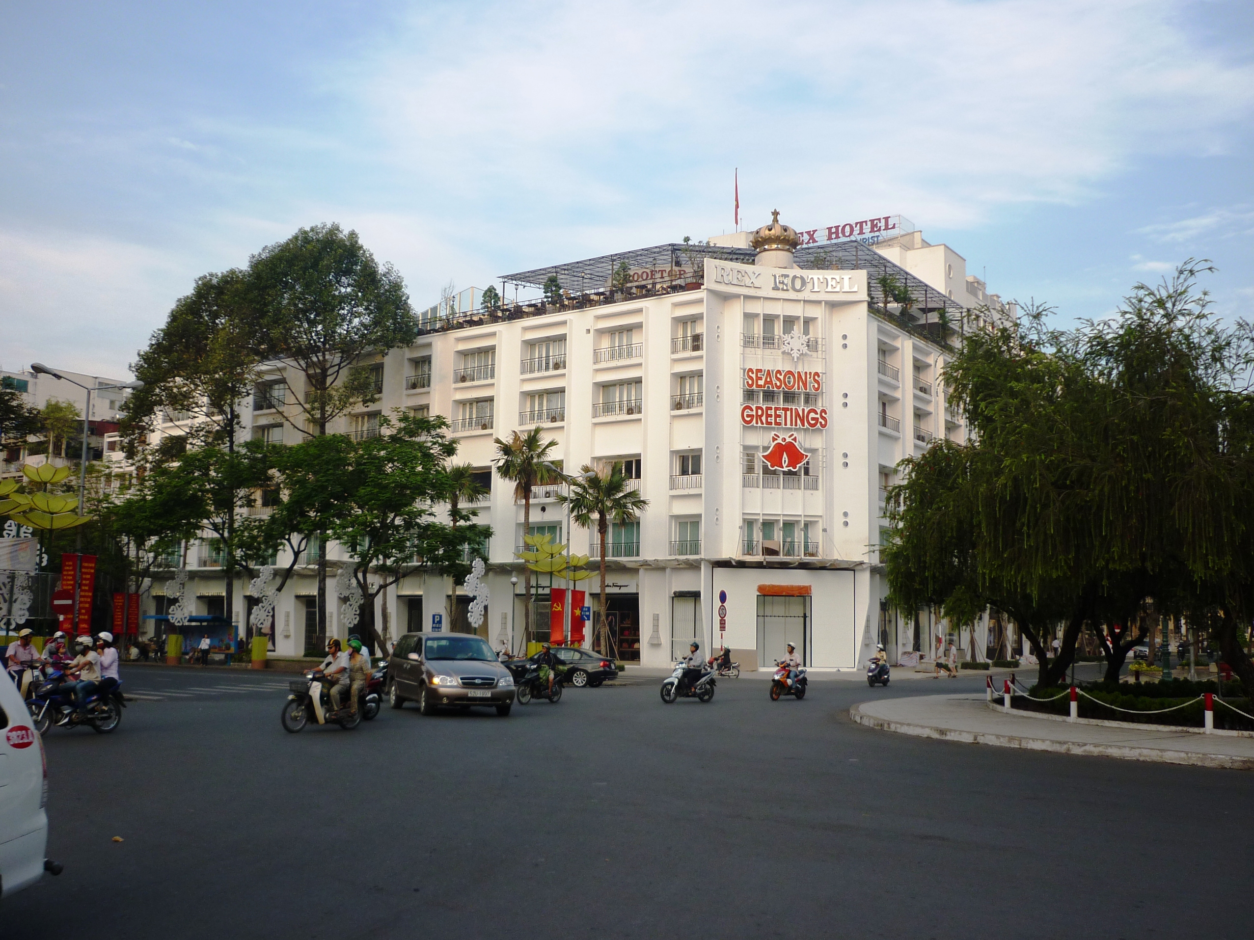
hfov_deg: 55.4
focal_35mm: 33
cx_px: 627
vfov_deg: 42.9
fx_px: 1195
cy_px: 470
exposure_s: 1/320
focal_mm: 5.5
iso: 80
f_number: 2.8
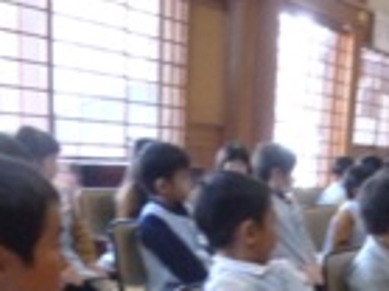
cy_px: 355
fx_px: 707
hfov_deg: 29.2
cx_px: 367
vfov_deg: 21.5
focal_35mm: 63
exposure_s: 1/15
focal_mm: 4.5
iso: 800
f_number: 3.9
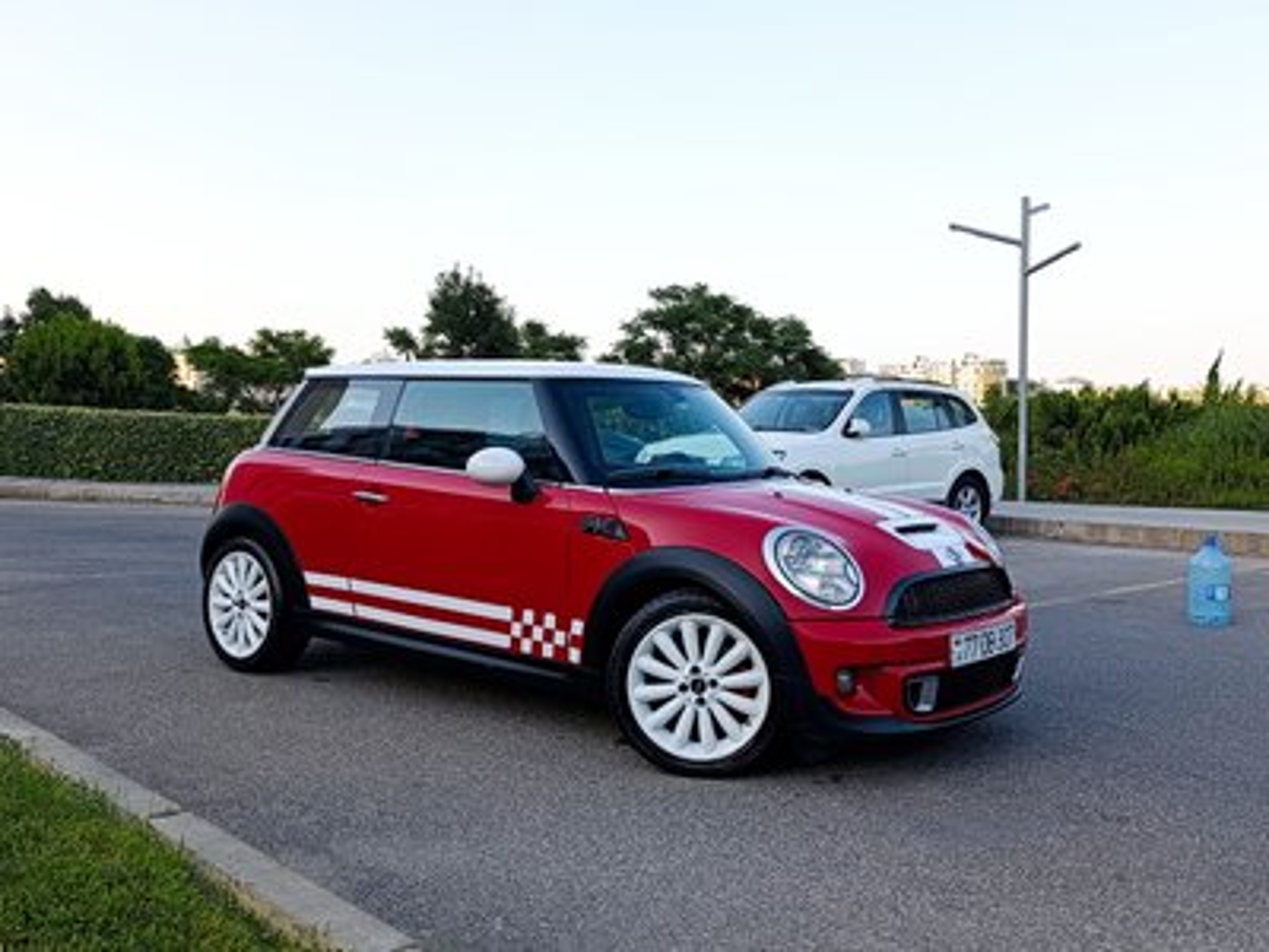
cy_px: 476
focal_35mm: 33
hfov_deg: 55.4
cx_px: 634
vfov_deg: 42.9
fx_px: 1210
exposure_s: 1/178
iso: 50
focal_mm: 6.11
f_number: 1.65
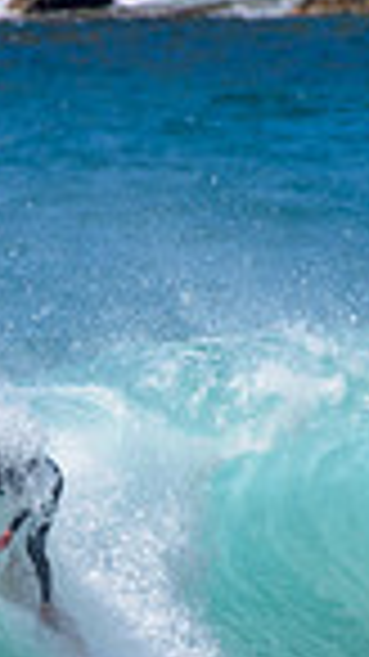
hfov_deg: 0.5
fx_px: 44407
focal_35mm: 2550
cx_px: 164
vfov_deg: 0.8
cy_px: 630
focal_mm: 500
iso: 125
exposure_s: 1/2000
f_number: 5.6
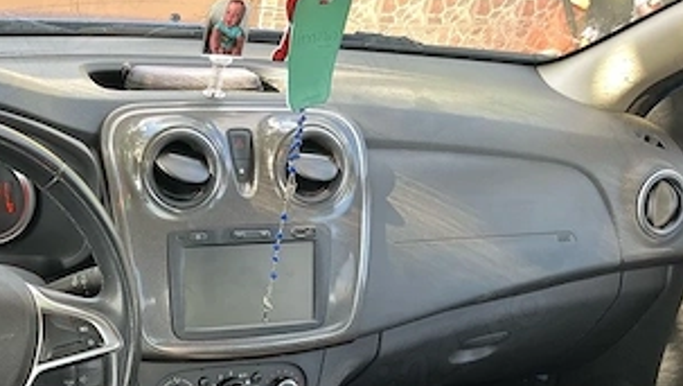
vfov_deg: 20.7
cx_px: 142
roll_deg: -7.3
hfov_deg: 36.0
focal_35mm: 56
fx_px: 1015
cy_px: 404
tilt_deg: -32.9
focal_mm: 5.1
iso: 125
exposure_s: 1/121
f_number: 1.6
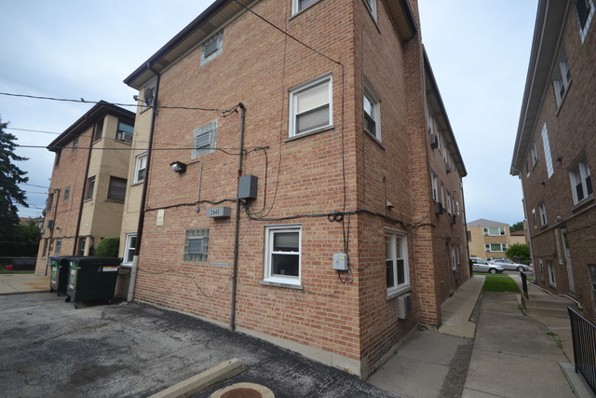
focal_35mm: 15
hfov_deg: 100.4
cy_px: 199
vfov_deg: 77.4
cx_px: 298
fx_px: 248
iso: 100
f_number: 7.1
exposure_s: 1/200
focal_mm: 10
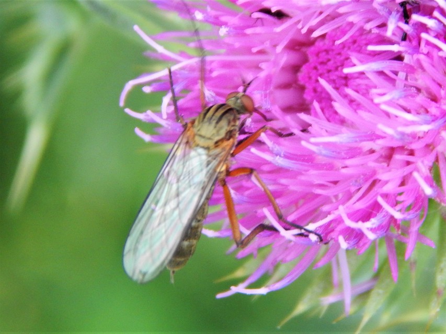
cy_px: 167
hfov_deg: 10.9
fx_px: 2345
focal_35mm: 182
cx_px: 223
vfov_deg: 8.2
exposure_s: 1/100
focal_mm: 32.8
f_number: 5.3
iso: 400
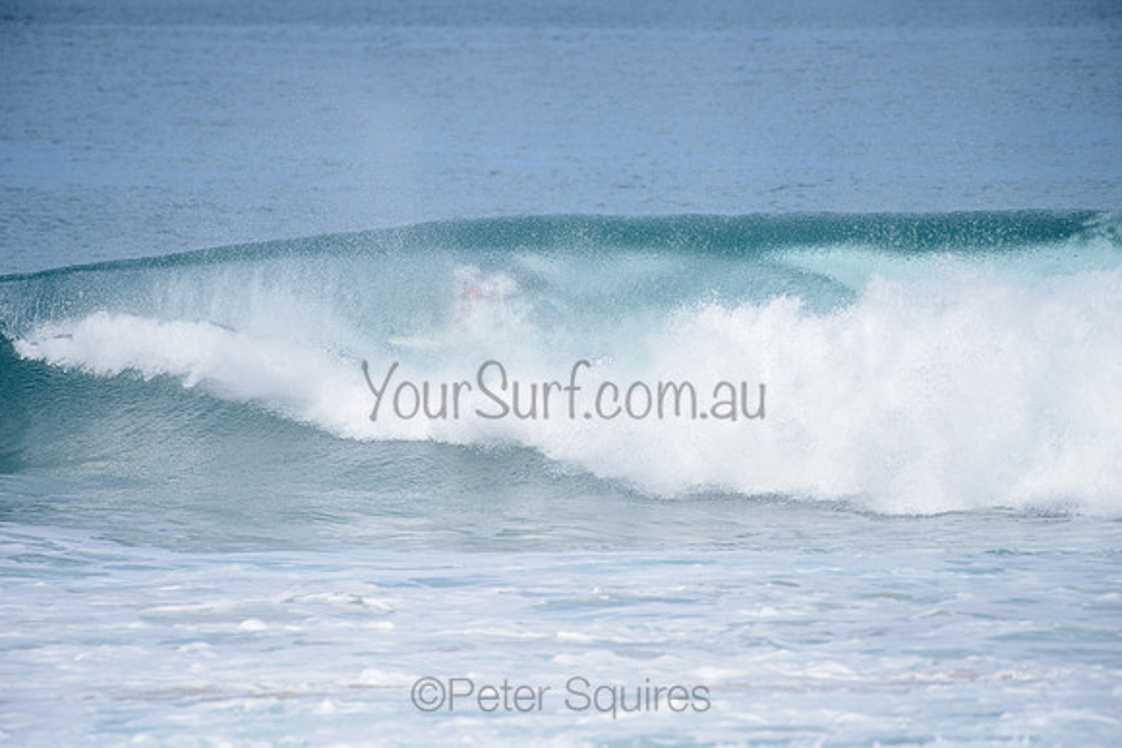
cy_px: 374
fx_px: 15586
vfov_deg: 2.8
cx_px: 561
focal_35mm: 500
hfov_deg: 4.1
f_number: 6.3
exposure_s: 1/2500
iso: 250
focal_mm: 500
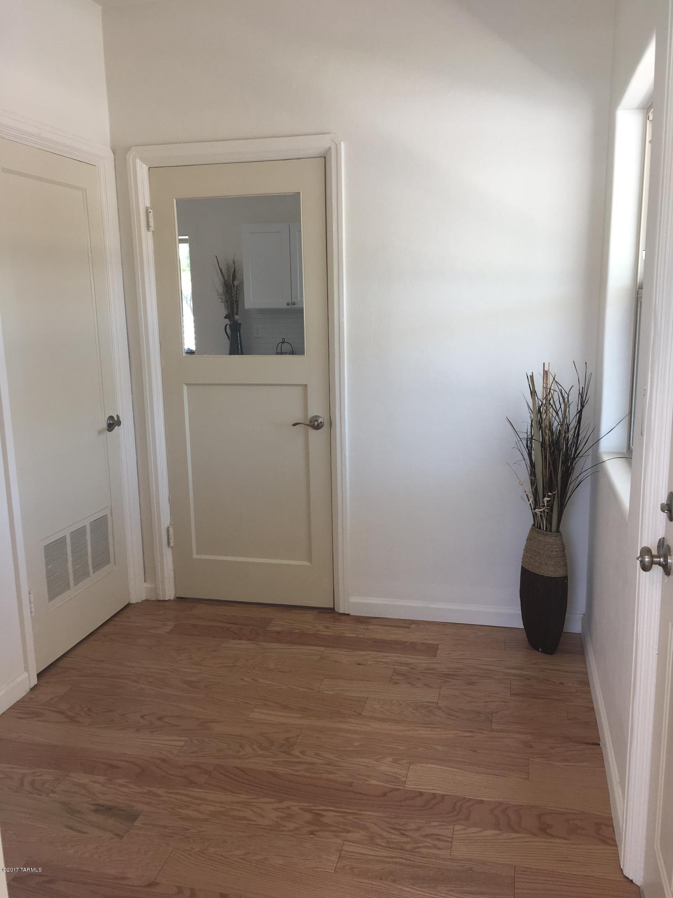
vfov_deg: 61.7
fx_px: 752
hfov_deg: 48.2
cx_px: 336
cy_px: 449
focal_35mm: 29
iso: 25
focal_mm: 4.15
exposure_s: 1/41
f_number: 2.2
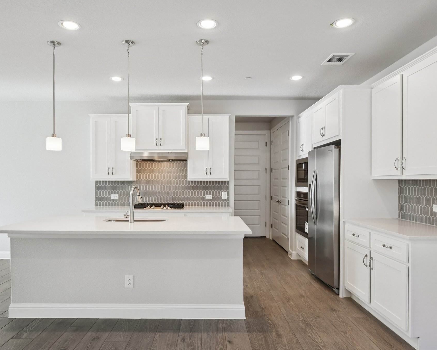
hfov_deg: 70.2
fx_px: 310
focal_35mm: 24
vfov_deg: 58.8
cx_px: 207
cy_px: 174
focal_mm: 14
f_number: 8
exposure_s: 1/40
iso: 400
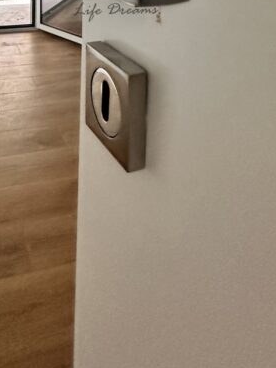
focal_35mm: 39
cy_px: -30
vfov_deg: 39.7
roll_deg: -1.7
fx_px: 415
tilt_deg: -8.5
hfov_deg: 35.8
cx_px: 61
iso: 250
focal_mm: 2.22
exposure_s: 1/100
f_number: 2.2
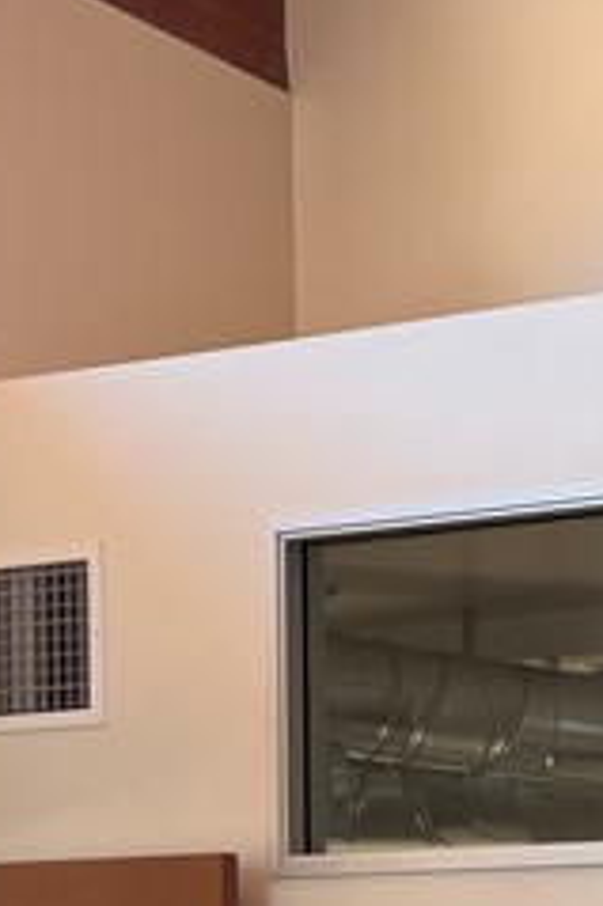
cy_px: 929
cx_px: 675
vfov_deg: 18.6
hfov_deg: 12.5
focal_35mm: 107
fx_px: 2692
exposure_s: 1/121
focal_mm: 6.76
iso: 64
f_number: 1.78
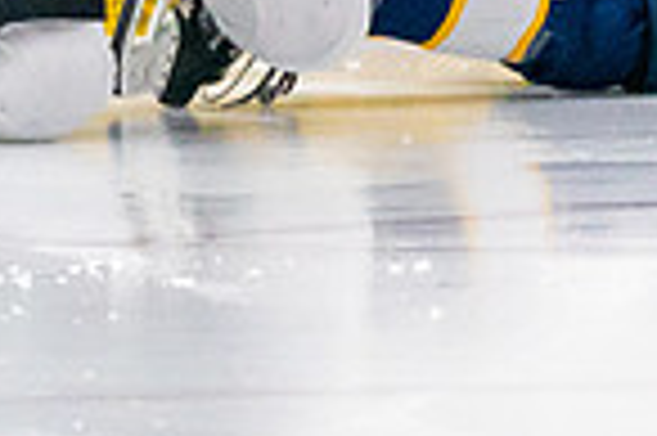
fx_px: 26907
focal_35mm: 1476
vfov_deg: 0.9
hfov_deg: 1.4
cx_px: 767
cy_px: 24
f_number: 2.8
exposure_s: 1/1250
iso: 3200
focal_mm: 200
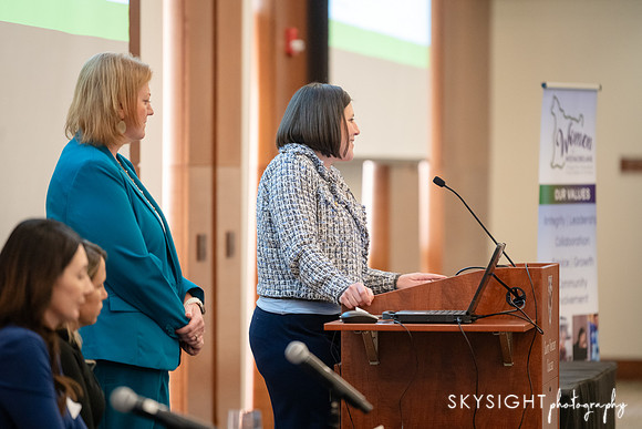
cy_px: 214
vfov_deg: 6.6
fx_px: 3717
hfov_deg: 9.9
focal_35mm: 208
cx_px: 321
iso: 3200
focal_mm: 200
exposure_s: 1/320
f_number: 2.8
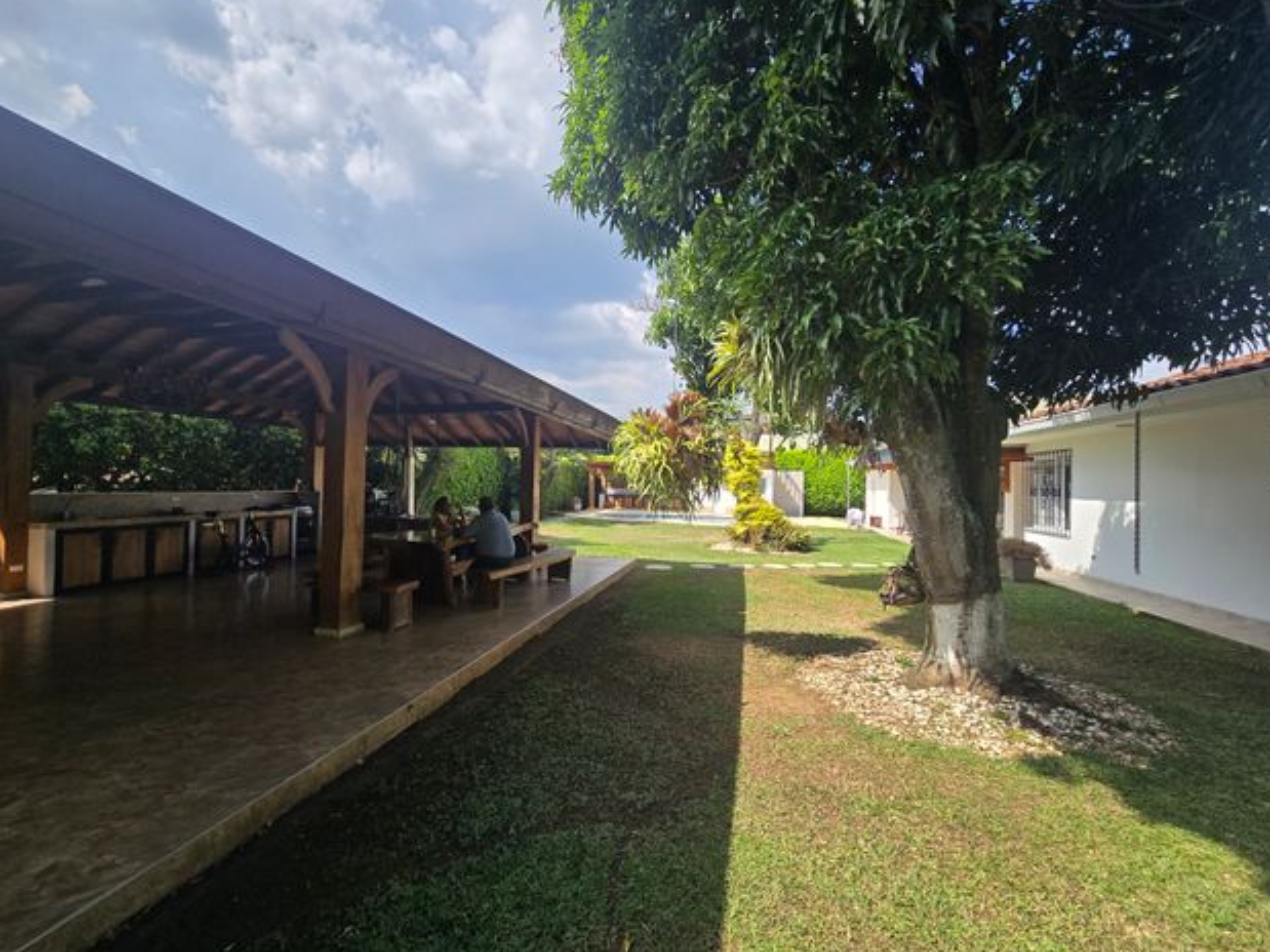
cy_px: 466
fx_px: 514
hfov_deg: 102.0
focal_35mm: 14
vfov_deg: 85.6
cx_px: 602
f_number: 2.2
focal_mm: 2.2
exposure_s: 1/1343
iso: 50
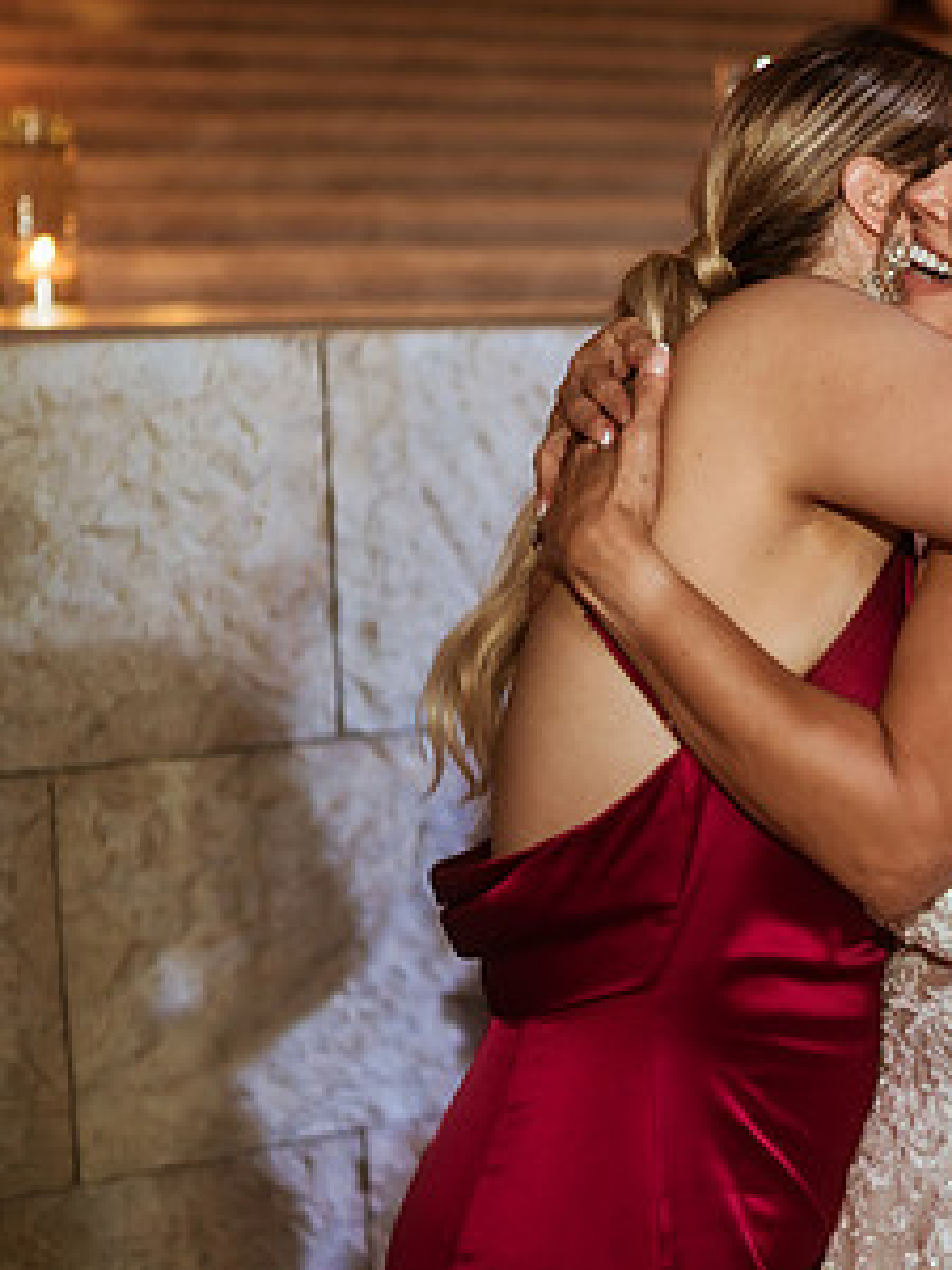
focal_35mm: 65
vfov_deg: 29.8
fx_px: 2383
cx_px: 1024
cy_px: 559
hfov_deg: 21.5
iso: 1000
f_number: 1.8
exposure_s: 1/100
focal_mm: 35
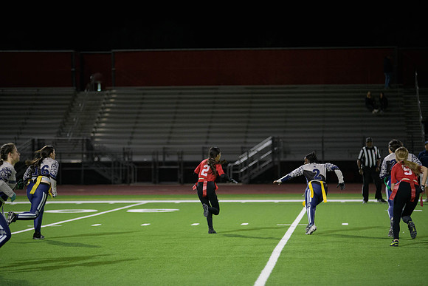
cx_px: 214
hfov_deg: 14.7
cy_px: 143
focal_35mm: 140
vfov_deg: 9.8
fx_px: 1665
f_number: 2.8
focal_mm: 140
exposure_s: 1/640
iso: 2800
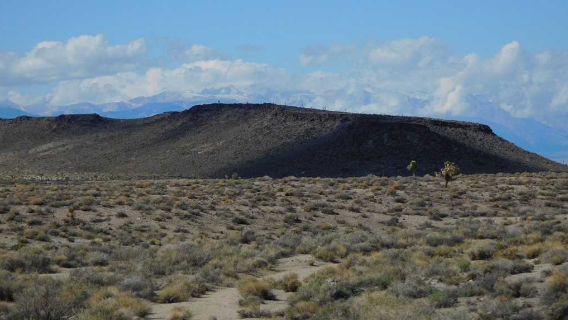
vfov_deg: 9.5
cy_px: 97
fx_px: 1928
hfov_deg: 16.8
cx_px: 291
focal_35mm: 128
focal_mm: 20
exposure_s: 1/400
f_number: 9.8
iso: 125
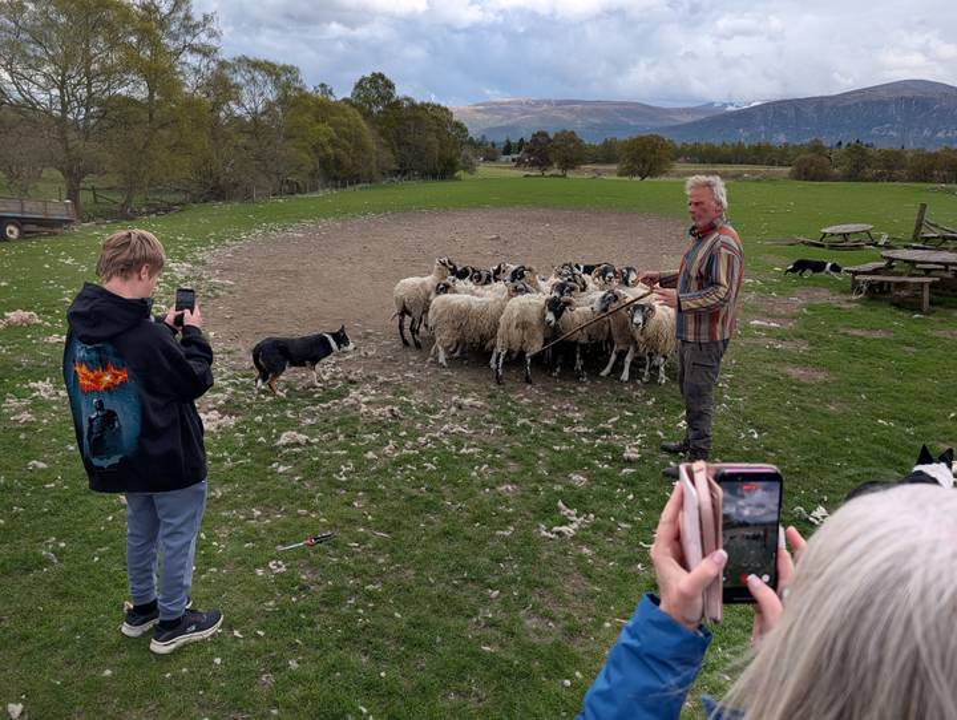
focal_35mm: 24
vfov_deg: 56.9
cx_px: 478
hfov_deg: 71.5
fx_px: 664
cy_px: 360
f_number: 1.68
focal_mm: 6.9
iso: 19
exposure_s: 1/537
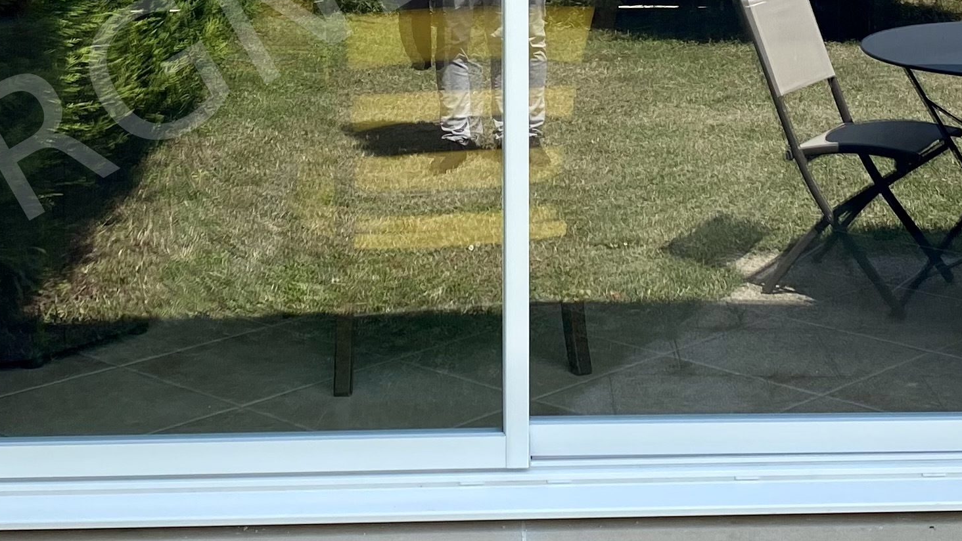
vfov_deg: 14.9
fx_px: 1990
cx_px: 538
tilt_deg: -1.3
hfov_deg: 27.2
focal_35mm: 78
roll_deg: +0.4
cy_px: -146
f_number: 1.8
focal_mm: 4.25
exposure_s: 1/822
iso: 32
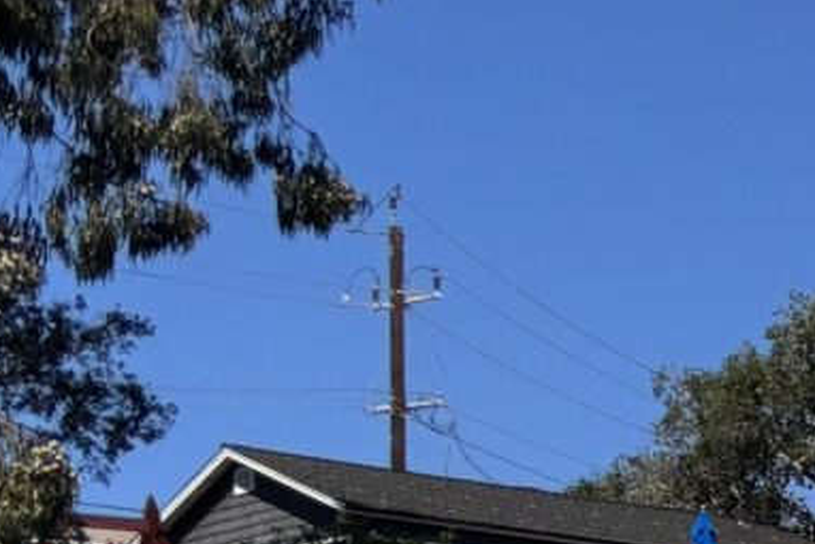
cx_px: 2496
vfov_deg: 7.4
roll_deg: +1.1
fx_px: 4099
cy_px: 951
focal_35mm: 181
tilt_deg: +5.2
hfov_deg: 9.0
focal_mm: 5.96
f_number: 1.6
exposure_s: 1/8333
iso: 50
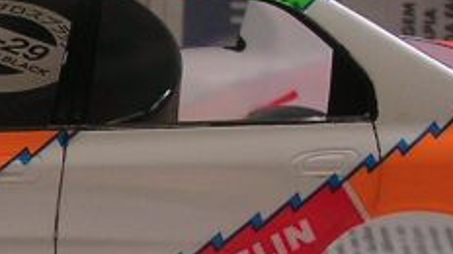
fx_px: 1716
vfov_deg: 8.4
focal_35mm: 143
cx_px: -70
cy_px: 279
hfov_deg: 14.6
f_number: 2.8
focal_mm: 5.8
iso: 100
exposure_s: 1/46.3
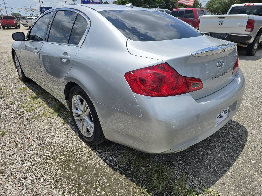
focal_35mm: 23
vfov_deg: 58.9
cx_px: 131
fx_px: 174
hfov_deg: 73.9
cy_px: 98
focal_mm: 6.3
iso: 12
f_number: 1.7
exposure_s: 1/1513
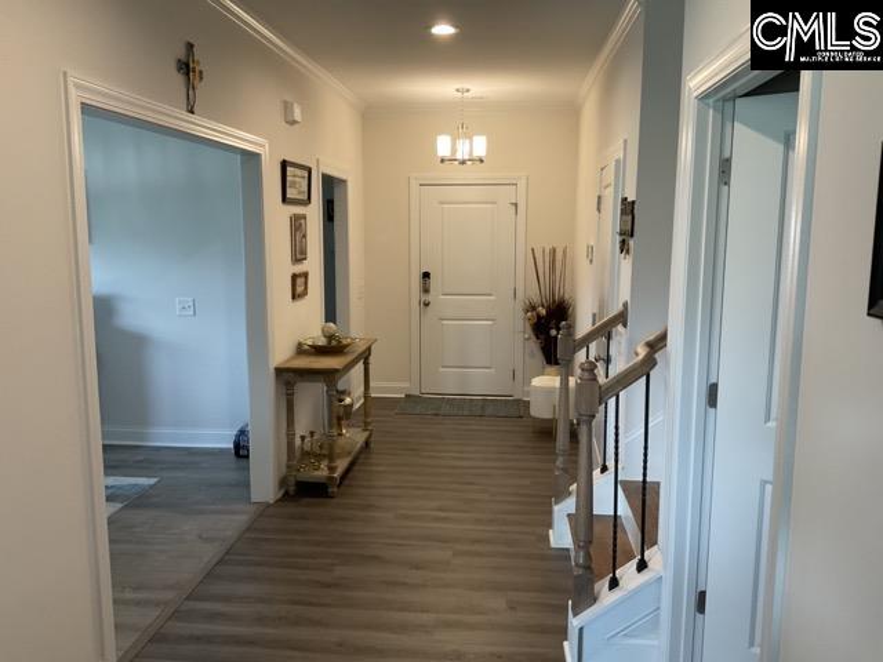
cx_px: 442
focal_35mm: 29
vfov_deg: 48.2
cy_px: 331
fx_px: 740
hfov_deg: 61.7
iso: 80
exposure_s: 1/60
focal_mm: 3
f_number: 1.8
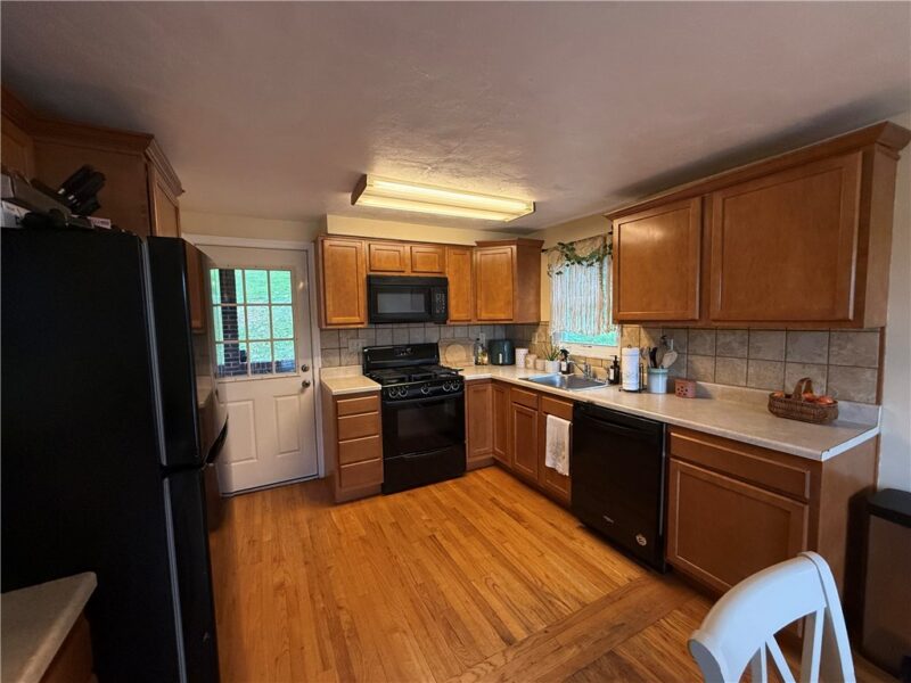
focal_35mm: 14
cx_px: 456
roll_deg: +0.8
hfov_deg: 102.1
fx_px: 368
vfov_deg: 85.7
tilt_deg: -3.7
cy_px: 342
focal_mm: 2.22
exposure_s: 1/120
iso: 320
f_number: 2.2
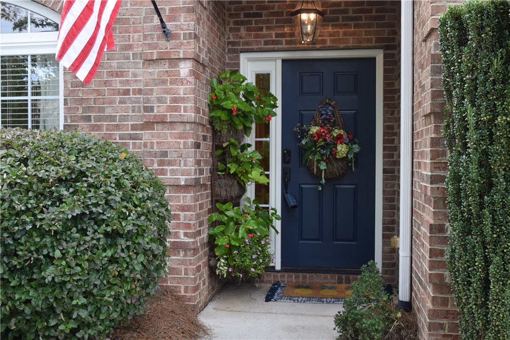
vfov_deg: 33.0
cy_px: 170
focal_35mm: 40
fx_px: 574
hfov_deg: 47.9
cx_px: 255
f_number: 5.6
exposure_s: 1/125
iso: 400
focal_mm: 27
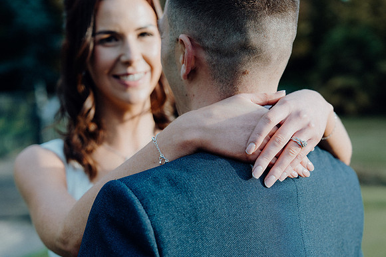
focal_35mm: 62
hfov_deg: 32.4
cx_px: 193
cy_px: 128
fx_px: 665
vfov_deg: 21.9
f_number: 3.5
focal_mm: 62
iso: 400
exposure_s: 1/1000
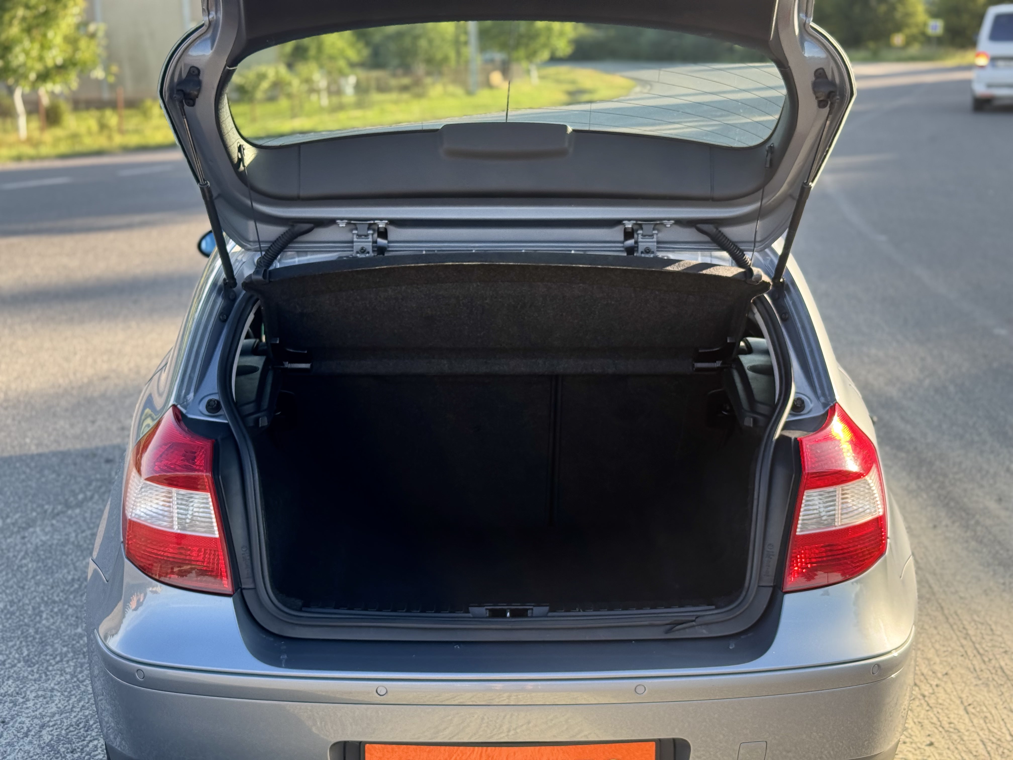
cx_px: 506
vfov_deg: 30.3
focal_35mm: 48
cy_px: 380
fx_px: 1405
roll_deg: +0.9
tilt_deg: -12.6
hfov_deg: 39.7
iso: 64
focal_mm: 6.76
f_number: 1.78
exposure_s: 1/297
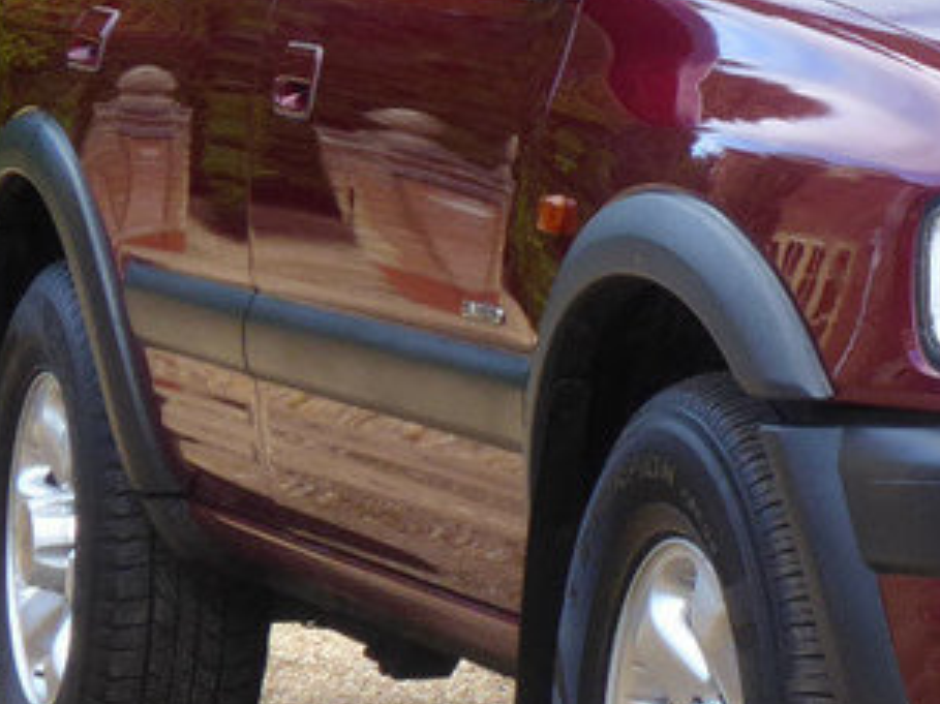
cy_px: 282
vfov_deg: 6.6
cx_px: 1272
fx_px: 6135
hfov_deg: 8.6
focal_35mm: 226
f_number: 4.5
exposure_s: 1/60
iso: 160
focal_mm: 10.3
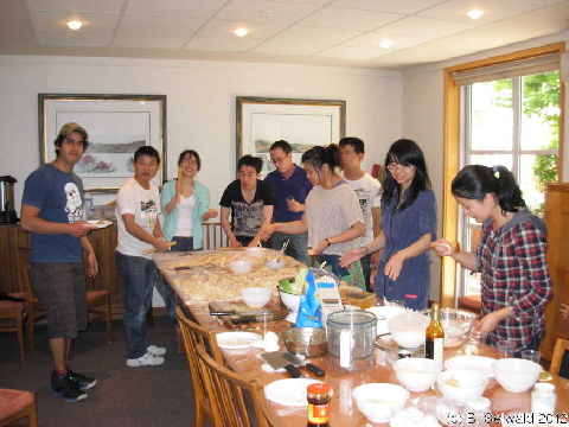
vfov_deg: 37.7
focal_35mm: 38
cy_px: 214
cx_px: 284
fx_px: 625
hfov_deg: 49.0
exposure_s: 1/95.8
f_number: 2.9
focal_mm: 6.3
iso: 336
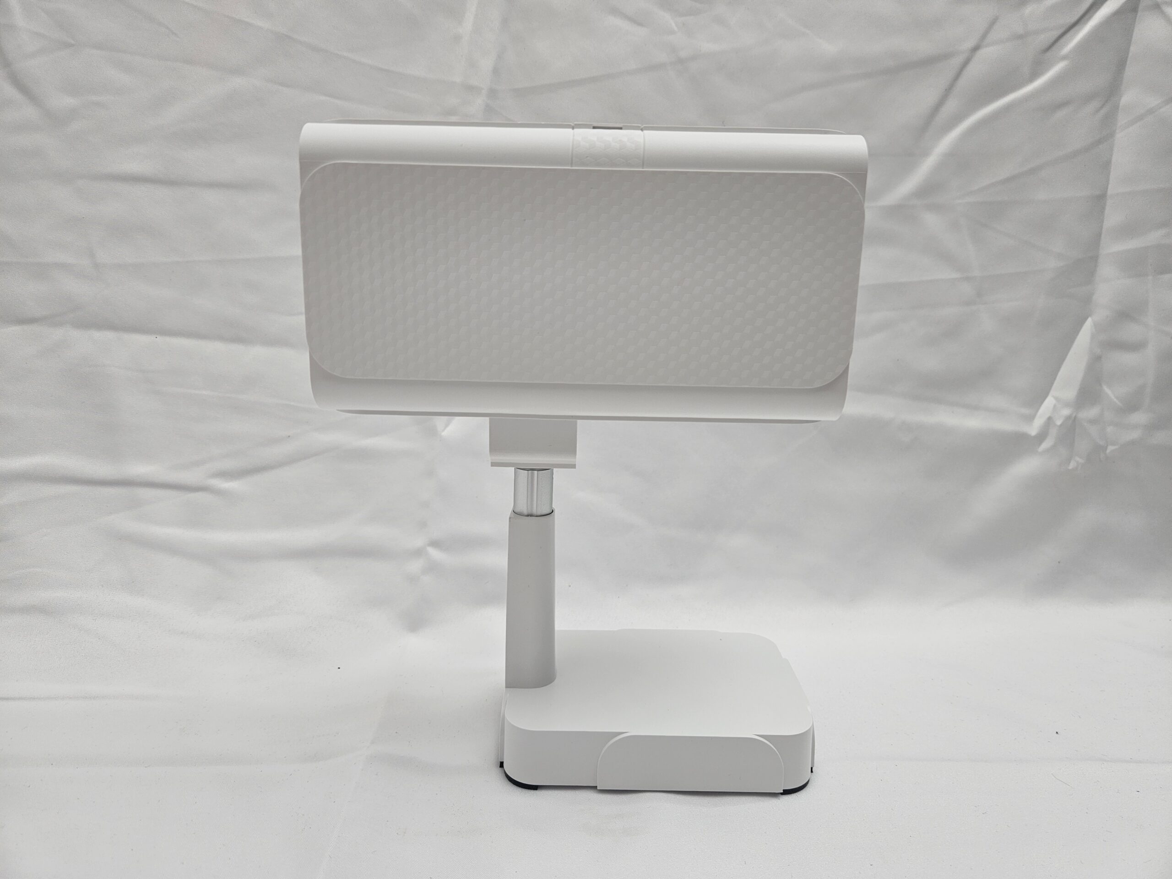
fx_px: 779
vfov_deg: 58.9
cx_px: 586
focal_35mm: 23
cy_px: 440
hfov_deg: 73.9
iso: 25
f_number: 1.8
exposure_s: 1/163
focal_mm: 5.4
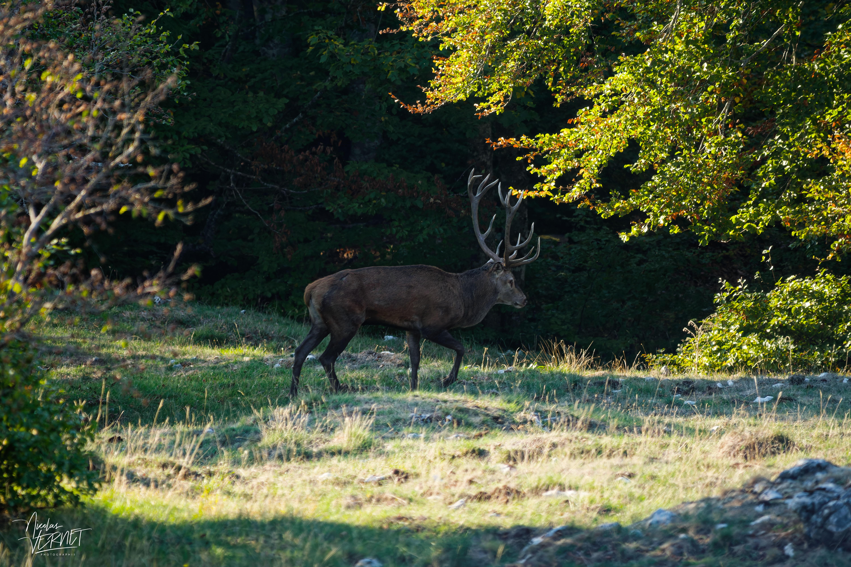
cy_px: 284
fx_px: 17727
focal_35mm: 750
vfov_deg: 1.8
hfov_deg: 2.8
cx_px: 426
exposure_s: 1/640
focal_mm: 500
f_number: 6.3
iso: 800
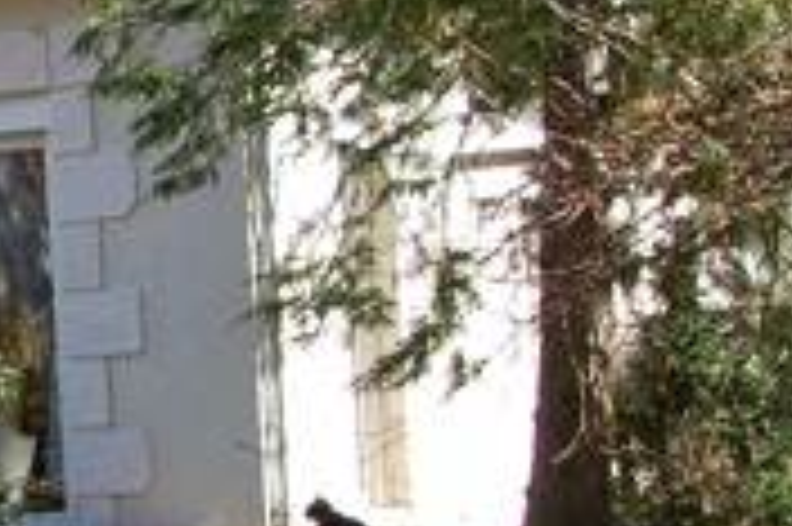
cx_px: -765
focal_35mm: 136
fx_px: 2989
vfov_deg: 10.1
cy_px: 254
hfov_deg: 13.2
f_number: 6.3
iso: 200
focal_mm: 20
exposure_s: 1/160
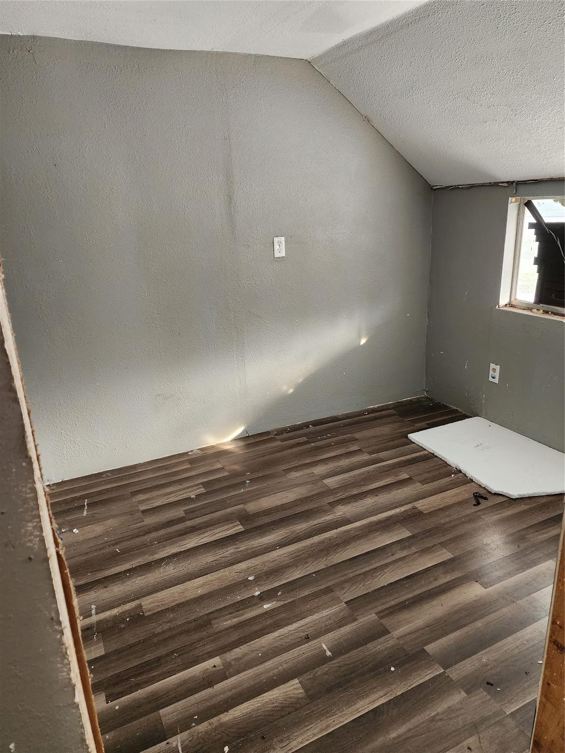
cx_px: 282
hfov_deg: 58.9
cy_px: 376
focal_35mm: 23
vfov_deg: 73.9
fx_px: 501
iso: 640
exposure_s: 1/120
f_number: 1.8
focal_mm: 6.4
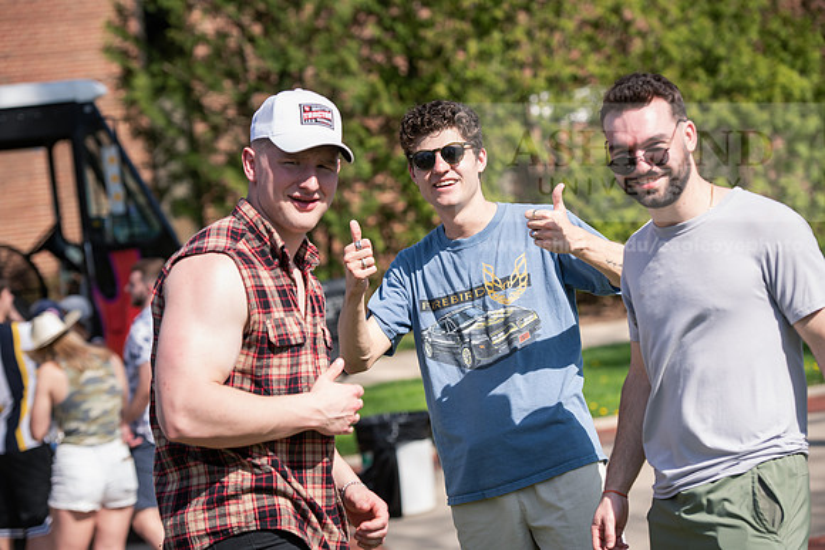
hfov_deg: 19.5
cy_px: 275
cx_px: 412
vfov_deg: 13.0
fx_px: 2407
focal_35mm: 105
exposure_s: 1/800
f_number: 4
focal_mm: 105
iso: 160
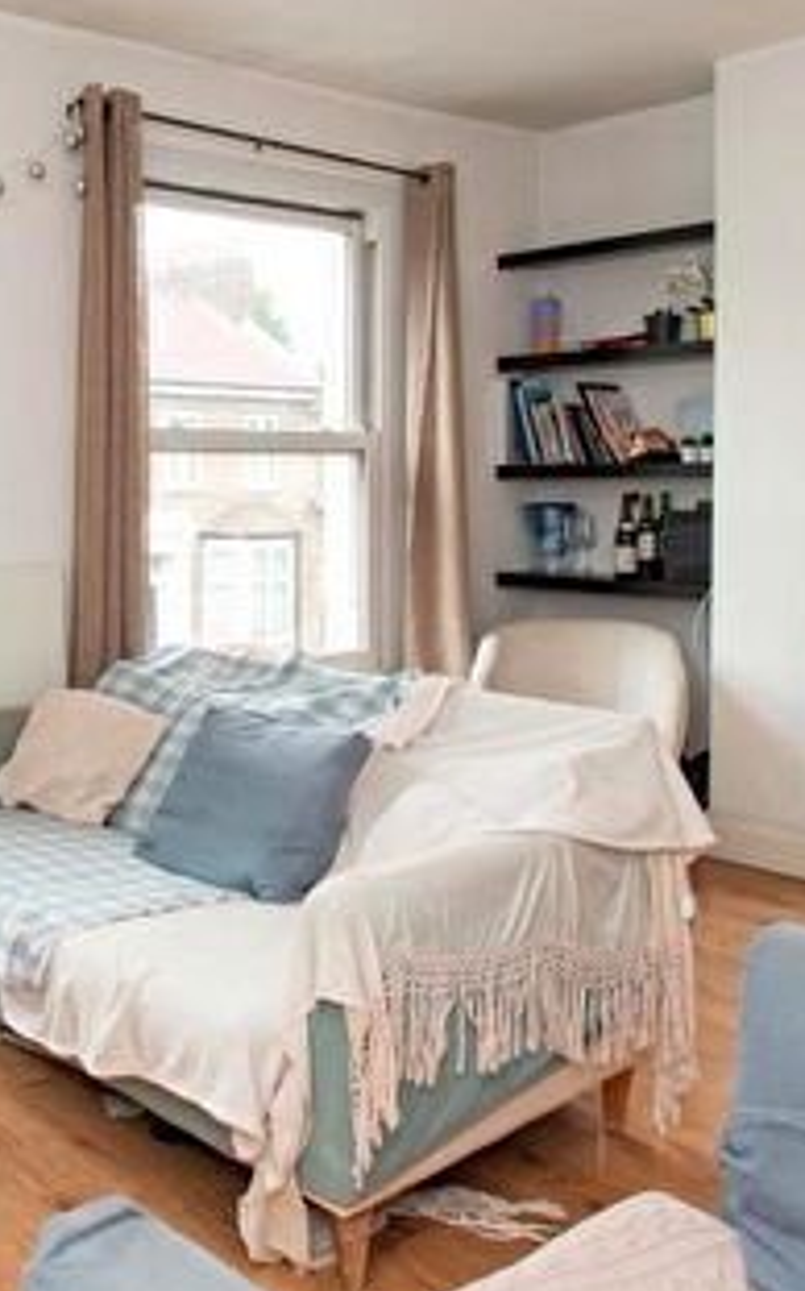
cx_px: 174
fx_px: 1371
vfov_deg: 50.1
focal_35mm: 39
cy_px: 521
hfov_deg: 32.0
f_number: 8
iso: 400
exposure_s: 1/80
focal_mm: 17
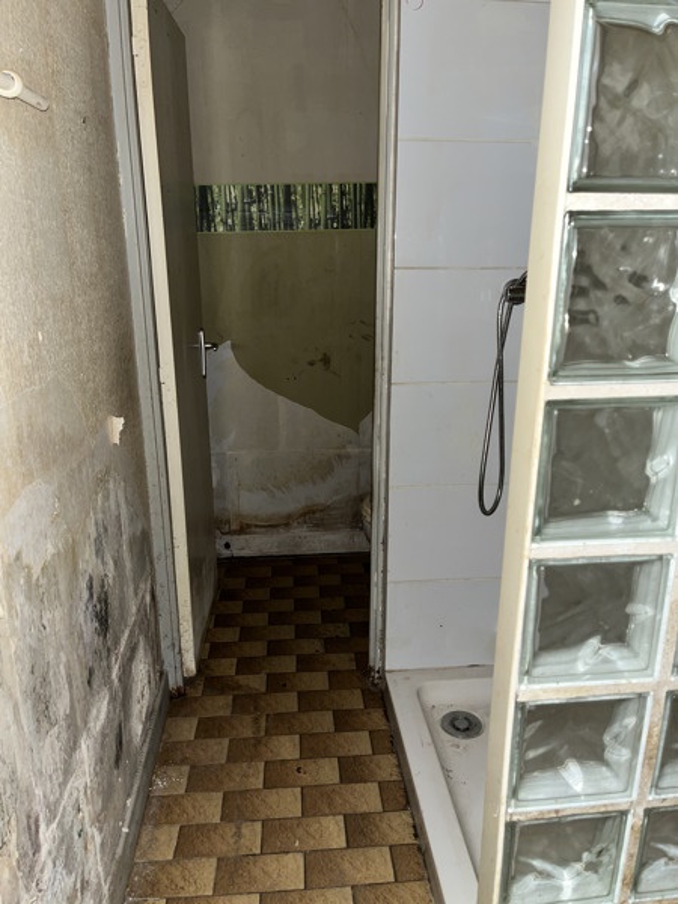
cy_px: 452
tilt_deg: -17.6
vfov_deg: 67.3
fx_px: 679
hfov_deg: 53.1
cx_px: 339
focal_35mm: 26
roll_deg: +0.2
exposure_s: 1/4
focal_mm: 5.1
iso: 32
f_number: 1.6
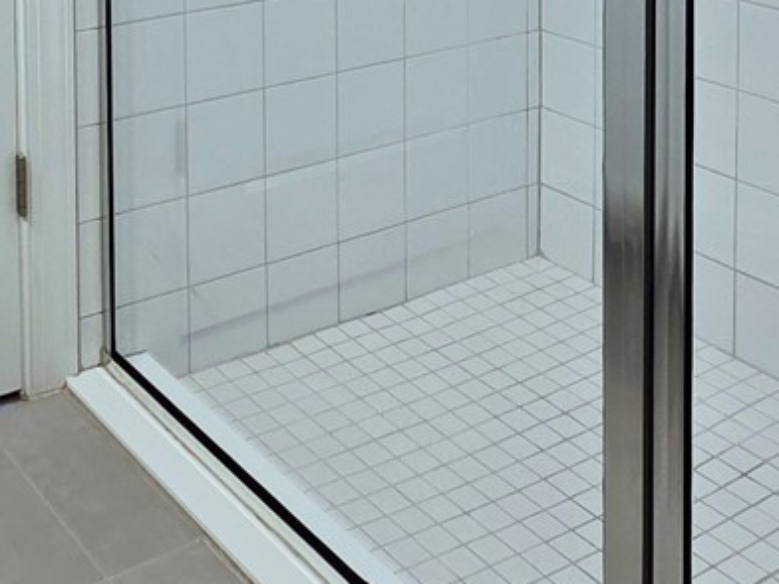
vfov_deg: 23.1
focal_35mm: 53
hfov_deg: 35.7
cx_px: 242
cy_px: -250
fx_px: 1193
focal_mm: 2.2
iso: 64
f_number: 2.2
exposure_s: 1/120
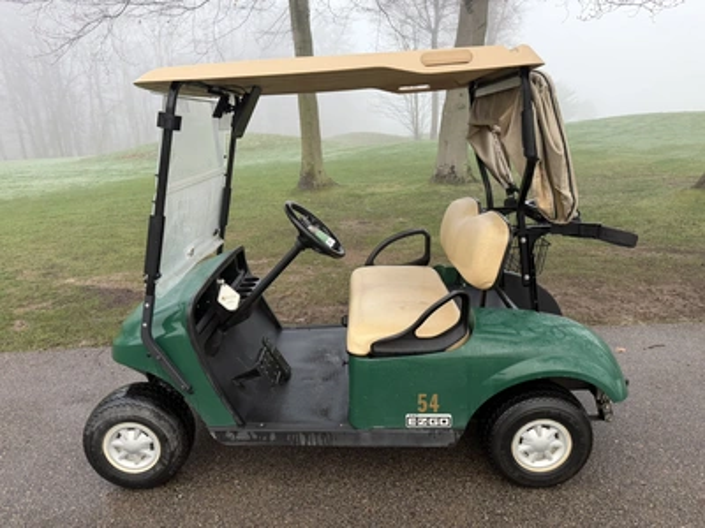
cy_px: 264
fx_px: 489
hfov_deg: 71.6
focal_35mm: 24
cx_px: 352
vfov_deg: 56.8
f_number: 1.78
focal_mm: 6.76
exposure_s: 1/172
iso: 80
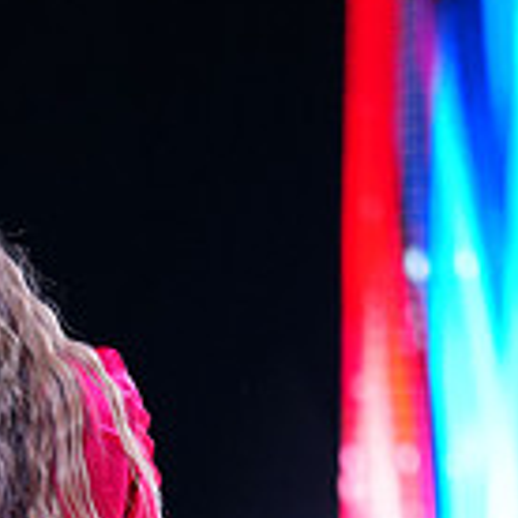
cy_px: 792
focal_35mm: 572
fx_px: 9684
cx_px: -118
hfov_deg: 3.1
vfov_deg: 3.1
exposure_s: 1/640
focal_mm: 160
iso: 1600
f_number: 2.8
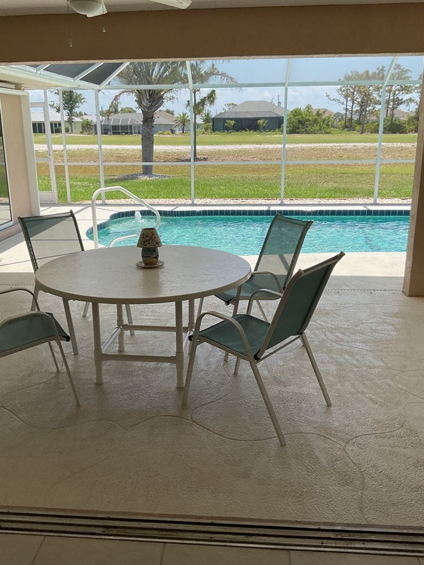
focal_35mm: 33
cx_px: 195
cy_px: 277
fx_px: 539
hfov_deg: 42.9
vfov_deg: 55.3
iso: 16
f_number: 1.8
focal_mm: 3
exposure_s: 1/792
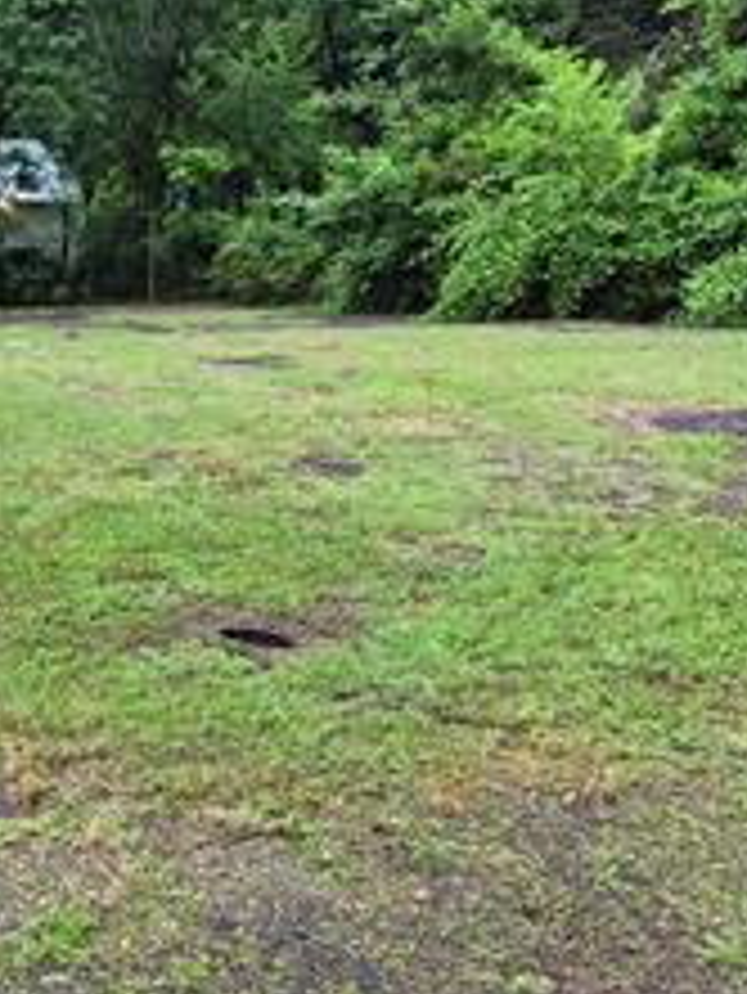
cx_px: 0
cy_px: 675
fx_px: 1437
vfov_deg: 37.7
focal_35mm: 50
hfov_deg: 27.5
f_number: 1.8
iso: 125
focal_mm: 5.4
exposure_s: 1/180
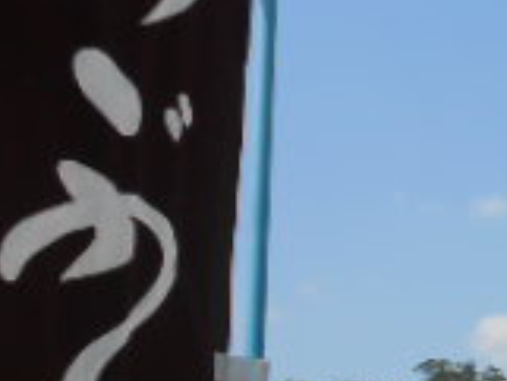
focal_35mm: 119
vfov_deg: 12.4
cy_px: 343
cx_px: 696
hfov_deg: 15.6
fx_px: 1744
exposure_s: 1/1000
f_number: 3.8
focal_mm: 5.3
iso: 80
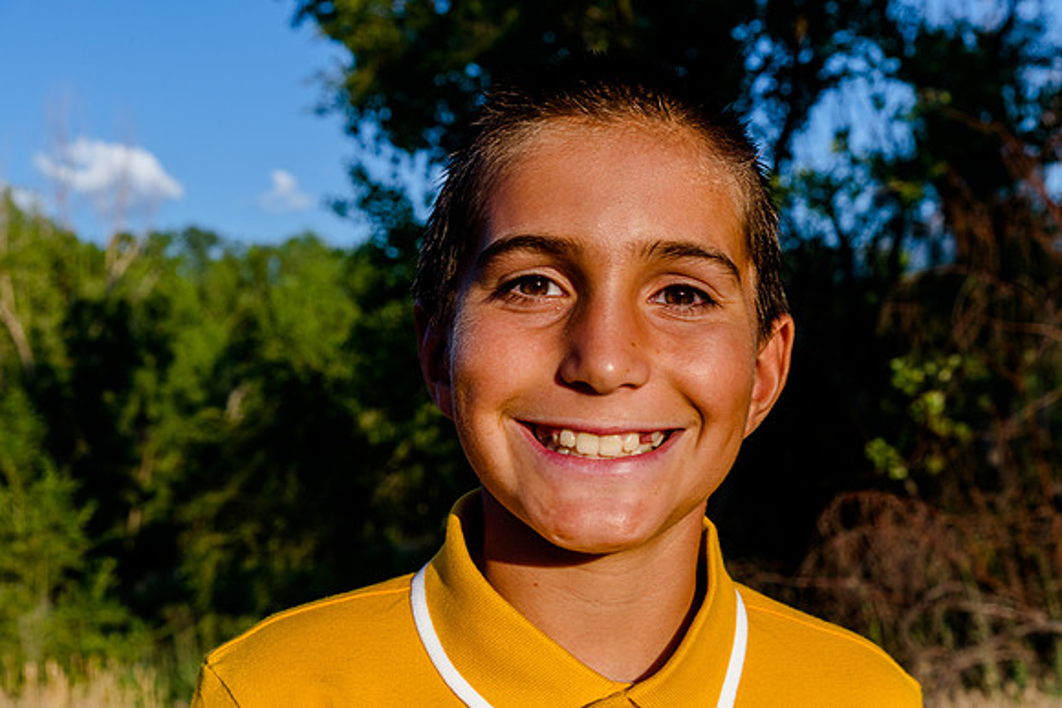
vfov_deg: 20.9
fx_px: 1918
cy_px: 354
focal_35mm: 65
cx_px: 531
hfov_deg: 31.0
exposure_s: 1/160
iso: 200
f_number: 11
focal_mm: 65
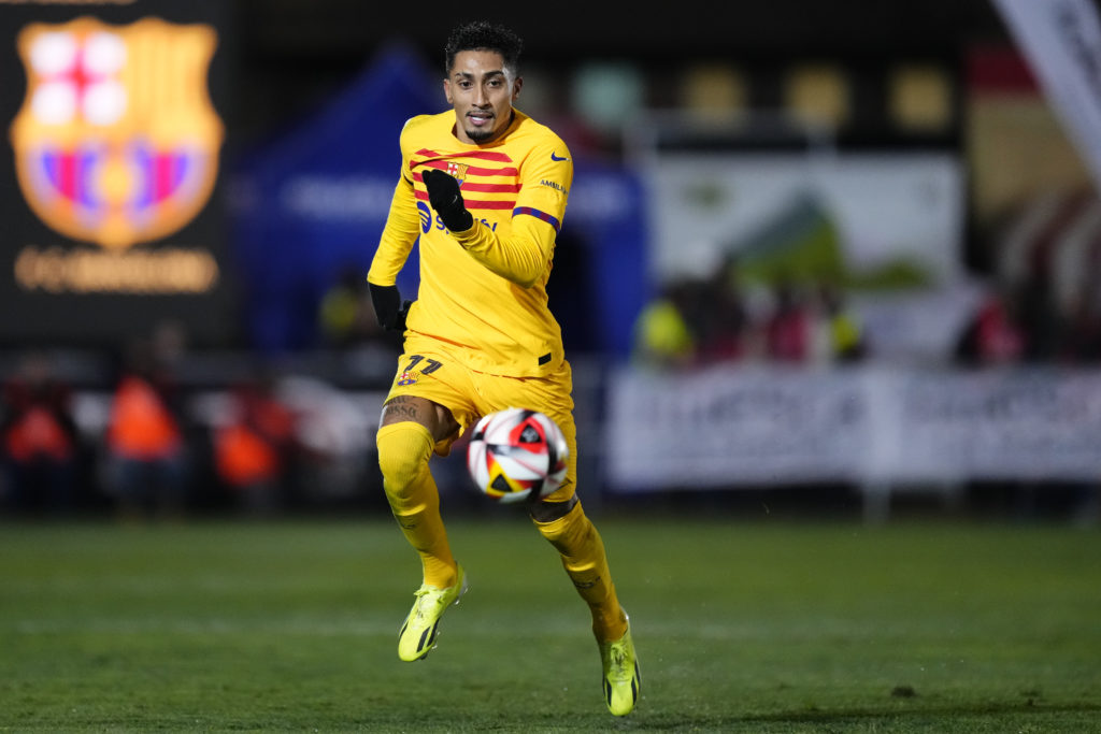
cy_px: 367
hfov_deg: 5.2
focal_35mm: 400
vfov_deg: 3.4
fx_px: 12234
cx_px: 550
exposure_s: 1/1250
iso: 4000
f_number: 2.8
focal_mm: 400
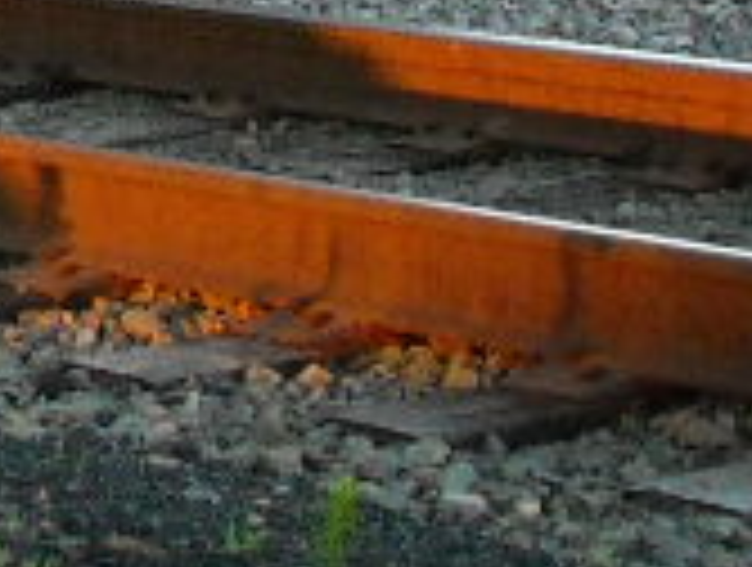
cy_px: -459
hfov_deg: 8.0
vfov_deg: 6.8
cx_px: -1472
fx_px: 4659
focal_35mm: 214
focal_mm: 5.7
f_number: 2.8
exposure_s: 1/60
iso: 366
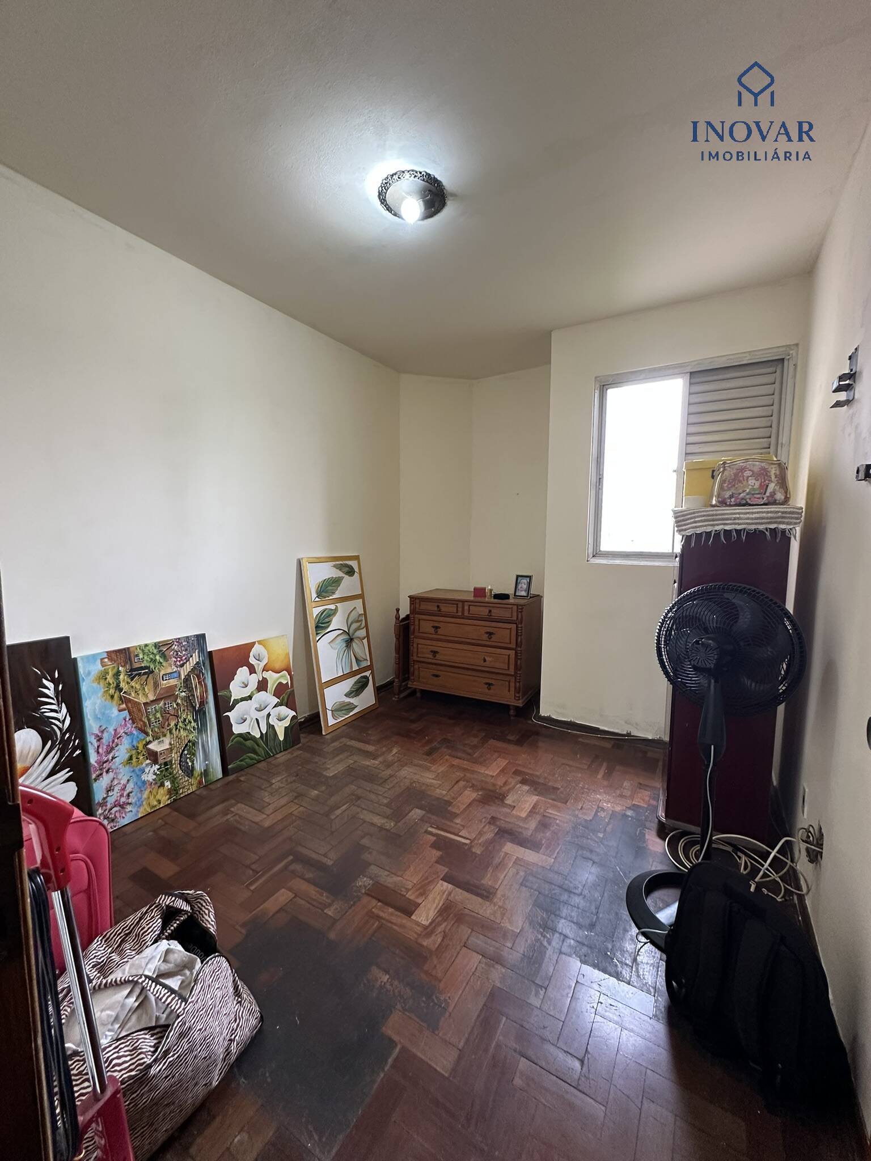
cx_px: 436
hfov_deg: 85.7
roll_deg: -1.8
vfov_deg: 102.1
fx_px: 470
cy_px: 580
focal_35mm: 14
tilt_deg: -5.0
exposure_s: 1/60
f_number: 2.2
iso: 200
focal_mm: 2.22
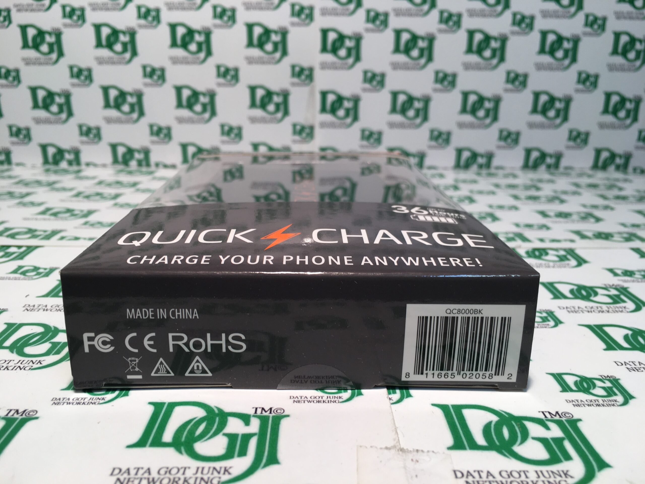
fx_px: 540
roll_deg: +0.0
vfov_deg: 48.2
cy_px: 242
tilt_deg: -15.7
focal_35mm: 29
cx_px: 322
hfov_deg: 61.7
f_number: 2.2
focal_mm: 4.15
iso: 25
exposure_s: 1/60
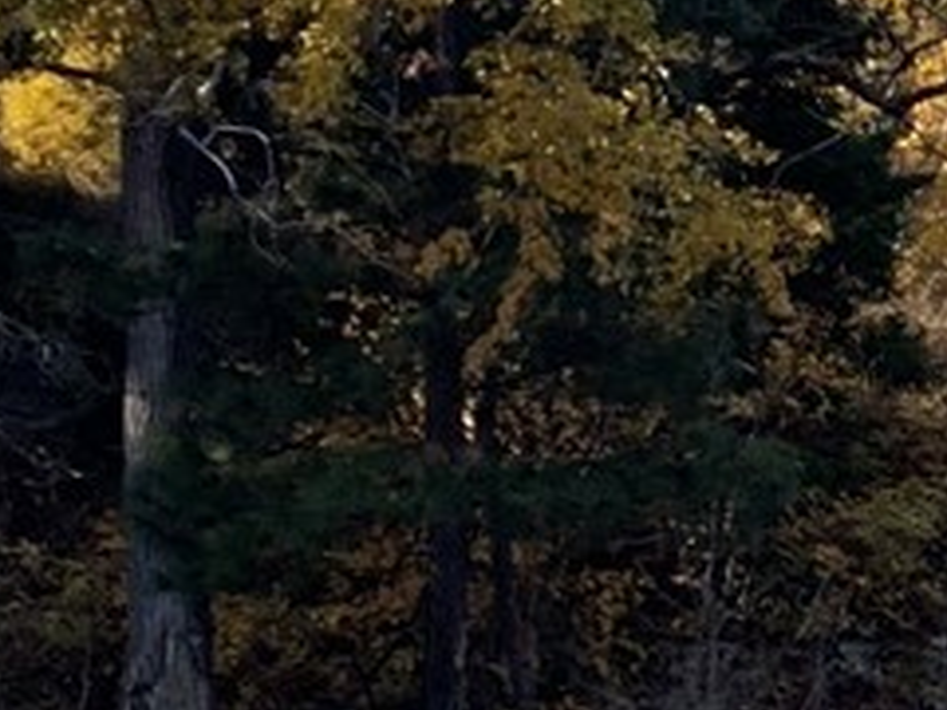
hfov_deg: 9.0
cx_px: 2944
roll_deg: -1.0
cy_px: 1128
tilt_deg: -2.4
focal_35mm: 173
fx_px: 4733
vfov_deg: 8.4
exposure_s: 1/1032
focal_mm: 4.25
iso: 25
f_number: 1.8
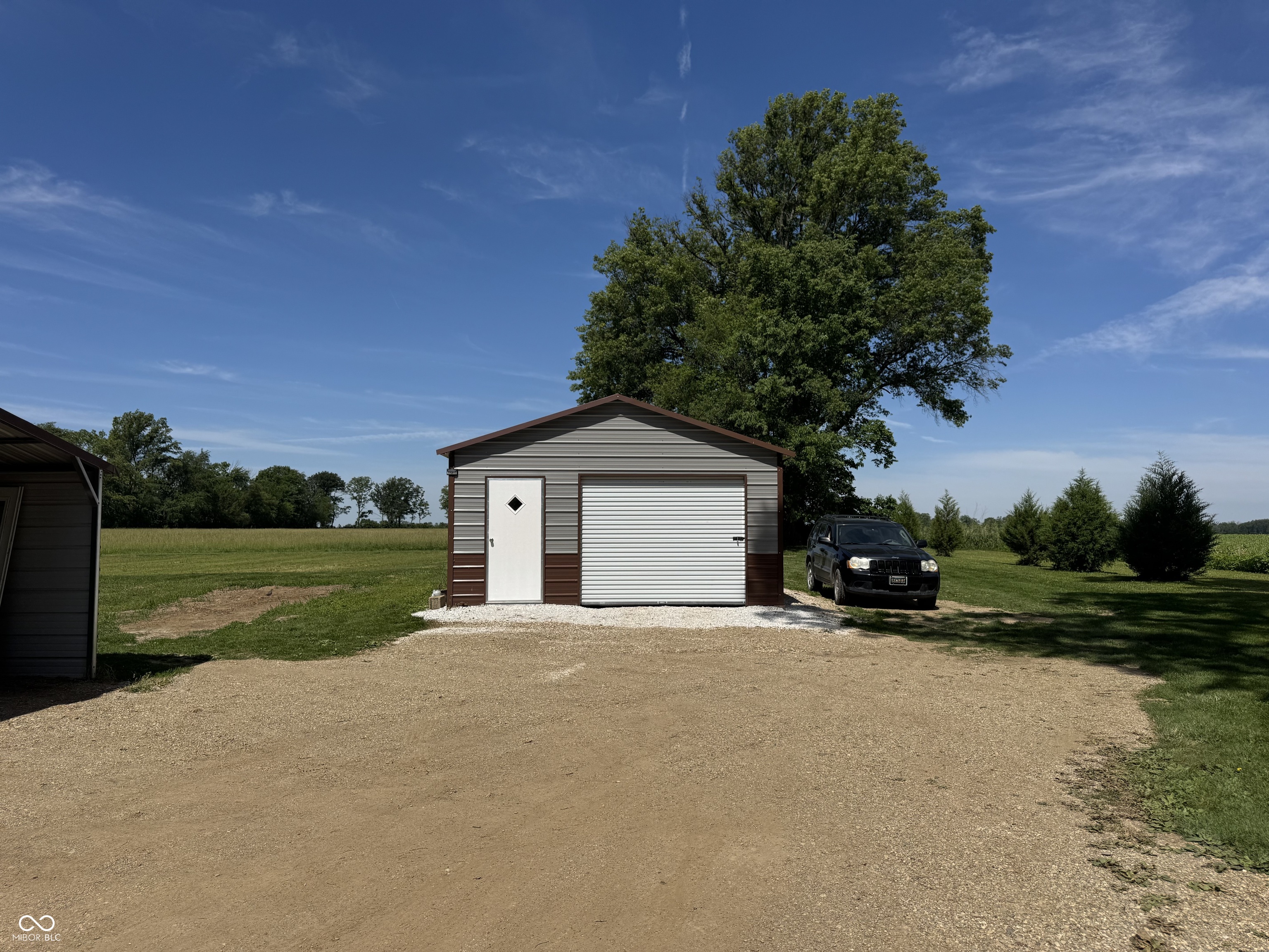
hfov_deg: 71.6
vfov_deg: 56.8
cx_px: 634
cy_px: 476
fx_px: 880
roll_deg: +0.2
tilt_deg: +2.7
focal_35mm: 24
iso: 80
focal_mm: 6.76
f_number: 1.78
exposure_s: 1/7937
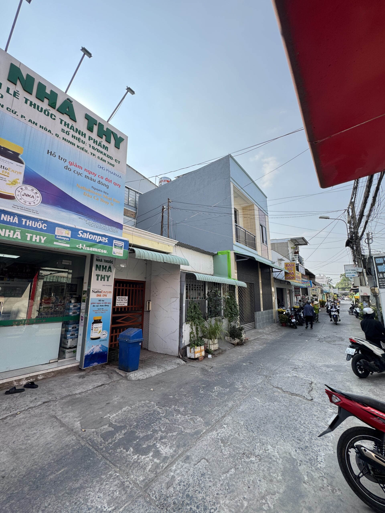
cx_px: 192
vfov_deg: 102.1
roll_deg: -0.3
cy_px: 256
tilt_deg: +11.7
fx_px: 208
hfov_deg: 85.7
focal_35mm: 14
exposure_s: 1/727
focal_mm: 2.22
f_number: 2.2
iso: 50
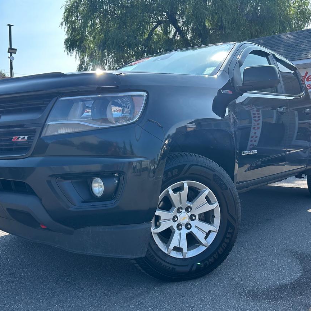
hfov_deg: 48.4
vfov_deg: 48.4
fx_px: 346
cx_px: 148
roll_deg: -1.4
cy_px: 167
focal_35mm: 34
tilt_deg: -4.8
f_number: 1.5
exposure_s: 1/1311
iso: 50
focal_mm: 5.7
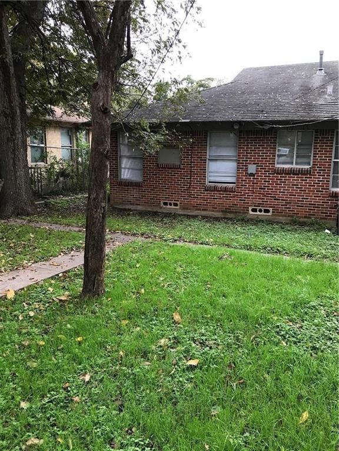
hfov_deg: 49.7
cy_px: 226
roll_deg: -0.2
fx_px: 366
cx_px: 170
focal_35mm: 28
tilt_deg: -12.6
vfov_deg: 63.4
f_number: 1.8
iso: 20
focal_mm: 3.99
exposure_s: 1/30
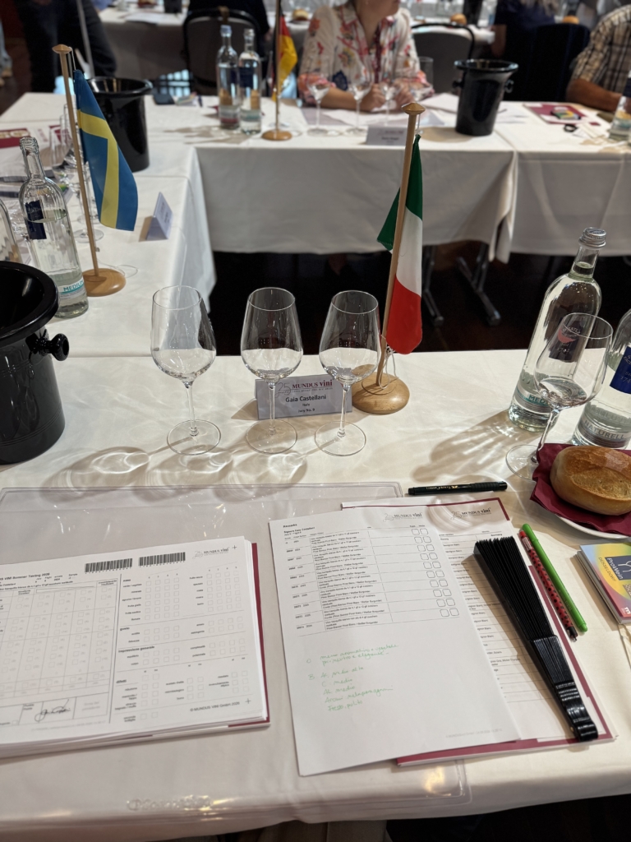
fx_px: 583
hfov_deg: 56.8
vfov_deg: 71.6
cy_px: 421
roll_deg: -3.2
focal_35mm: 24
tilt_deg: -39.7
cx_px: 316
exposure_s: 1/100
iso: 200
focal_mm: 6.76
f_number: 1.78
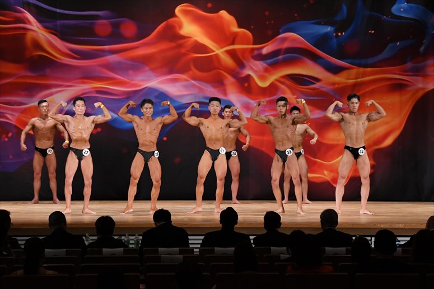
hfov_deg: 18.9
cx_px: 217
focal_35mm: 108
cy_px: 144
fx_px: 1301
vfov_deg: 12.7
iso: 3200
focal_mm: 72
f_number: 5.6
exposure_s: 1/400
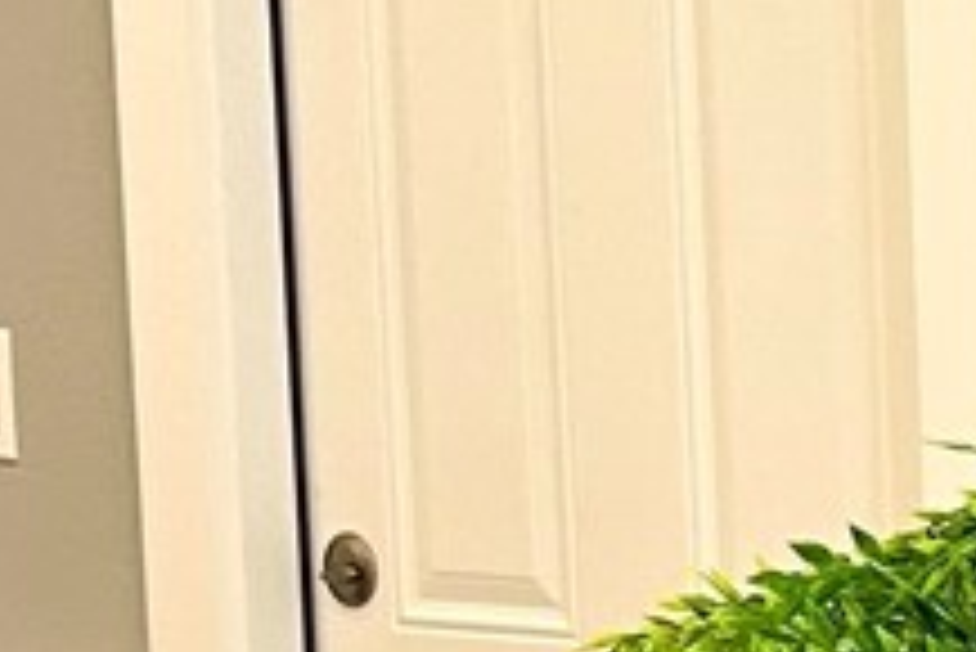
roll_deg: +1.3
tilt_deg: -7.8
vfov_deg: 6.9
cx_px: 1754
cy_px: 782
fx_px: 5399
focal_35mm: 199
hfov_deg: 9.8
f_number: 1.5
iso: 125
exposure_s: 1/120
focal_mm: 5.7
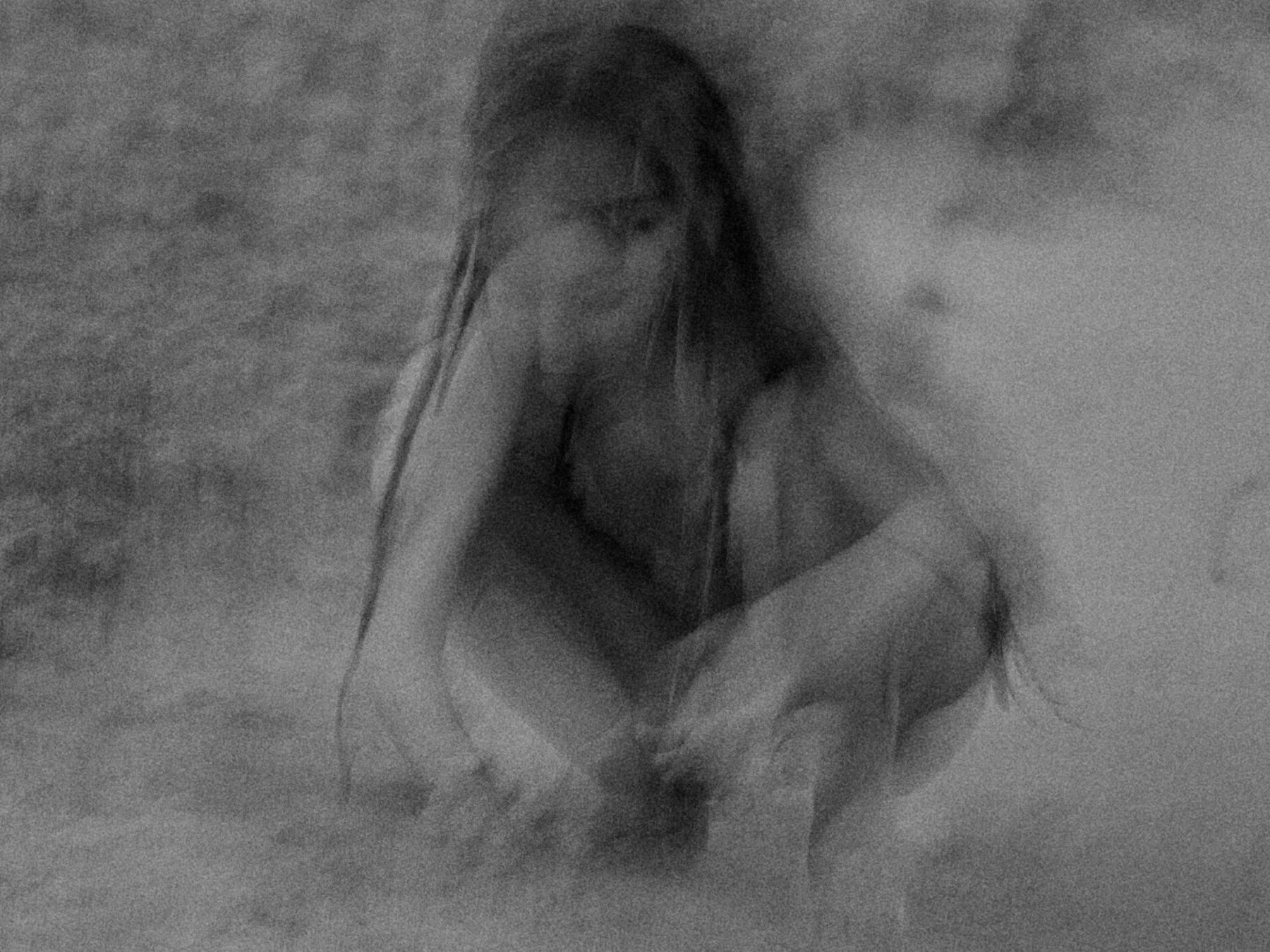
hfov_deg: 6.5
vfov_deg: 4.9
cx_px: 635
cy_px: 476
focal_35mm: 305
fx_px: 11190
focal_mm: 140
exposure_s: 1/13
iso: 125
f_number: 5.6
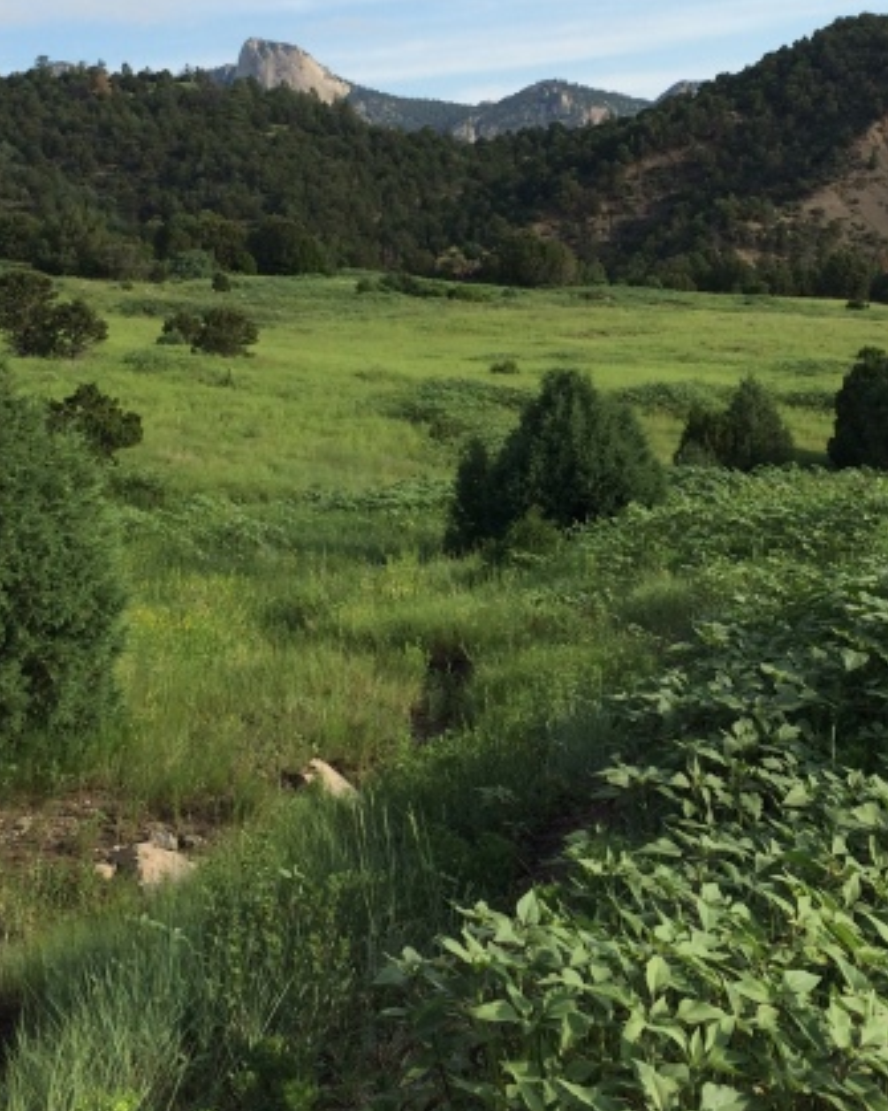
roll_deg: +2.7
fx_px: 1775
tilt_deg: -7.1
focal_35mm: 54
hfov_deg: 27.9
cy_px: 363
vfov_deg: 34.4
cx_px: 615
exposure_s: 1/1866
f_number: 2.2
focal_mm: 4.15
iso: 32
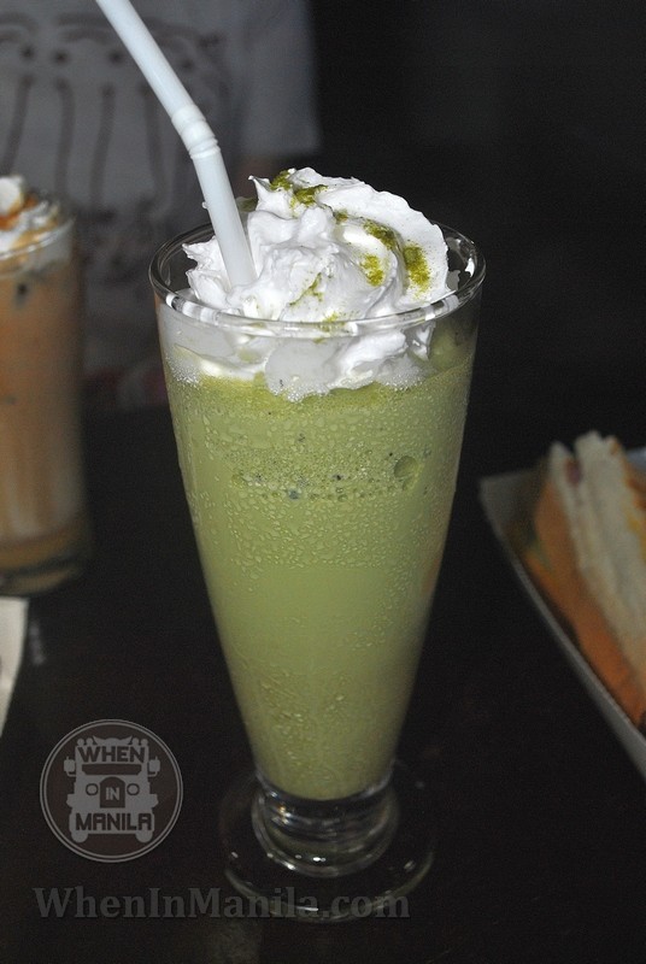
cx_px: 323
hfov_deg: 30.9
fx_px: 1167
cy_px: 482
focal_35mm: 44
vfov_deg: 44.9
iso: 360
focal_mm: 29
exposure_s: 1/100
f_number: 5.6
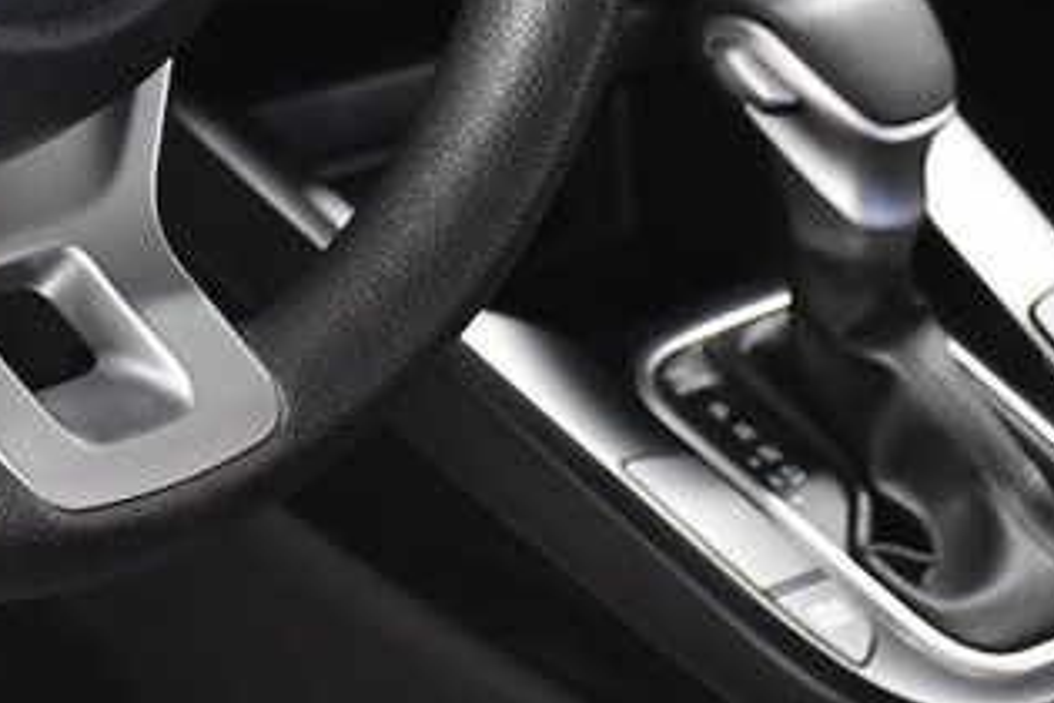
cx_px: 60
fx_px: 4567
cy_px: -266
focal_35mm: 156
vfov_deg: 8.6
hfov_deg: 13.0
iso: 2500
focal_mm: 32
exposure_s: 1/160
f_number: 4.5
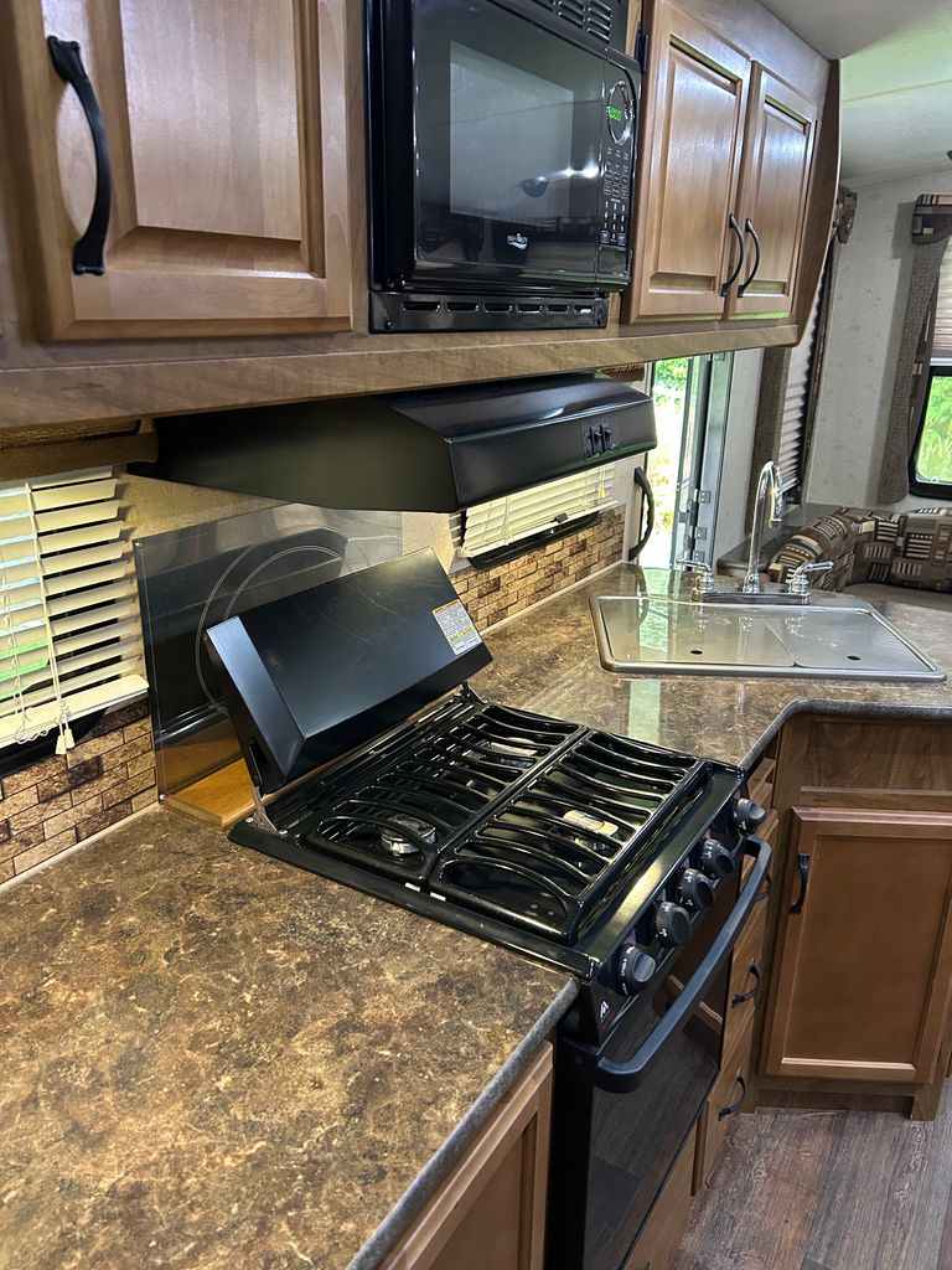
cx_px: 476
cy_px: 635
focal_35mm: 26
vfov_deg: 67.3
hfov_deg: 53.1
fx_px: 953
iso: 500
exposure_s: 1/49
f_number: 1.5
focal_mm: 5.7
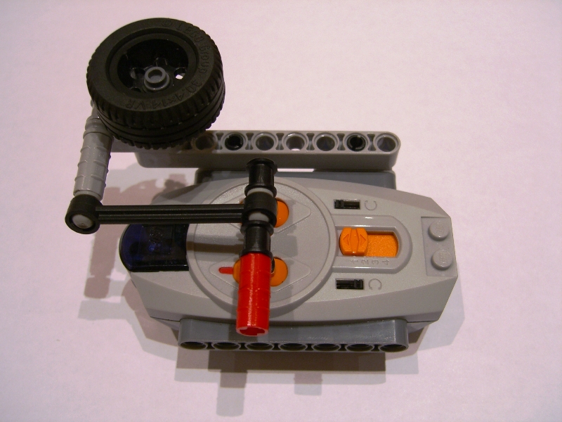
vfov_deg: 37.7
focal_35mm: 38
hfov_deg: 49.0
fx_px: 617
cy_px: 211
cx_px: 281
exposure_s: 1/30
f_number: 2.8
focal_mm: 7.9
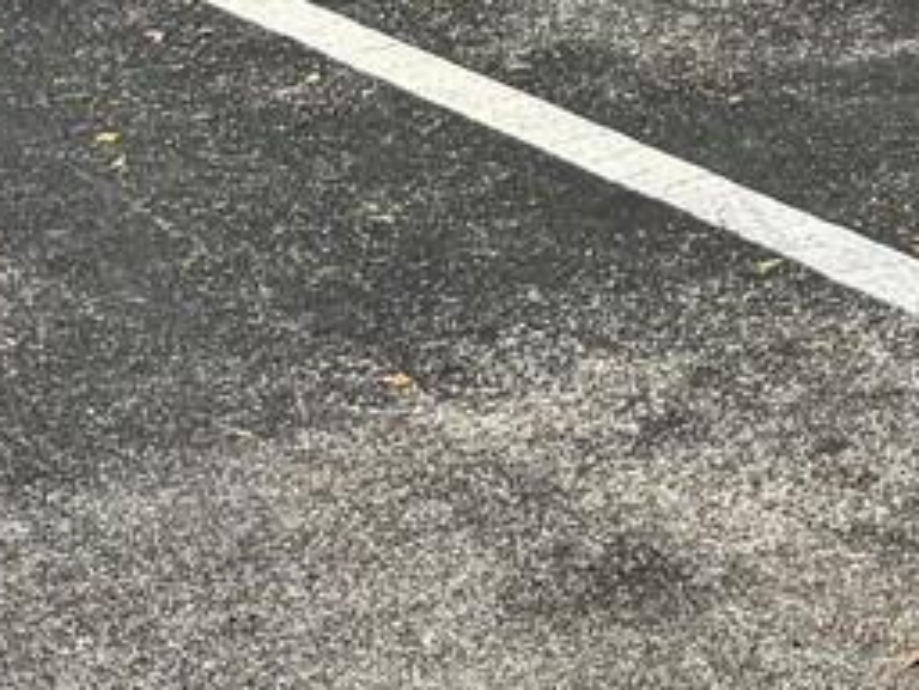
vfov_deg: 9.3
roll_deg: +1.0
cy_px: -690
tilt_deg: -2.5
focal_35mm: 150
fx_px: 3982
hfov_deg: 12.0
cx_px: 1730
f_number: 1.78
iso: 80
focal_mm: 6.76
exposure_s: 1/5814
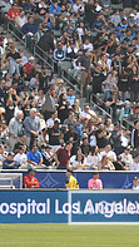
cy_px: 19
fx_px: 2827
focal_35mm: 432
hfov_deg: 2.8
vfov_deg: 5.0
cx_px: 157
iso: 320
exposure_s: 1/2500
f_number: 3.5
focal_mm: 140
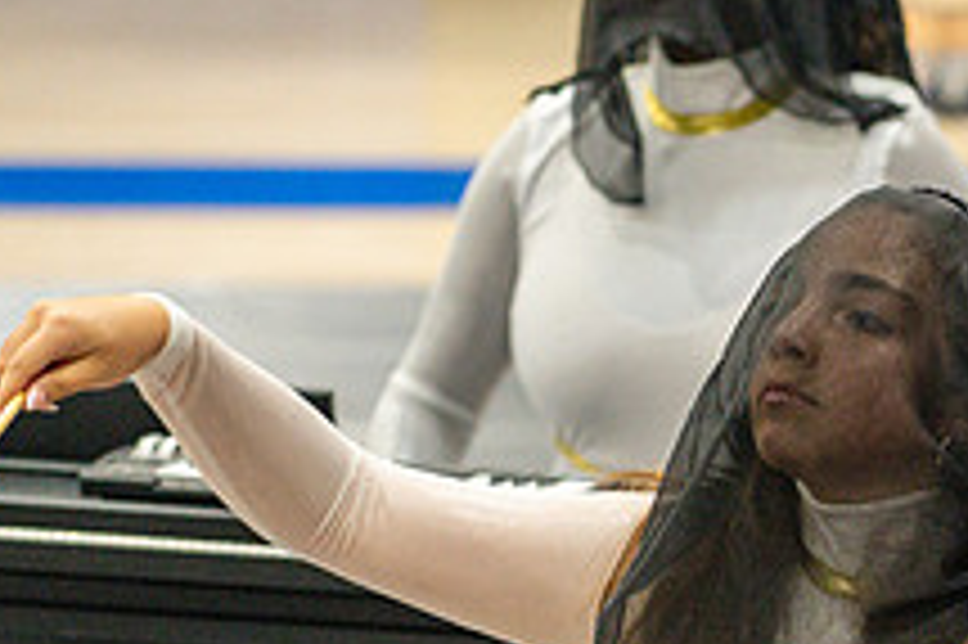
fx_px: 9431
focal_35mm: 351
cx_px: 878
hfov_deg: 5.9
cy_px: 822
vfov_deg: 3.9
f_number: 4
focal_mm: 130
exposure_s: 1/500
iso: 6400
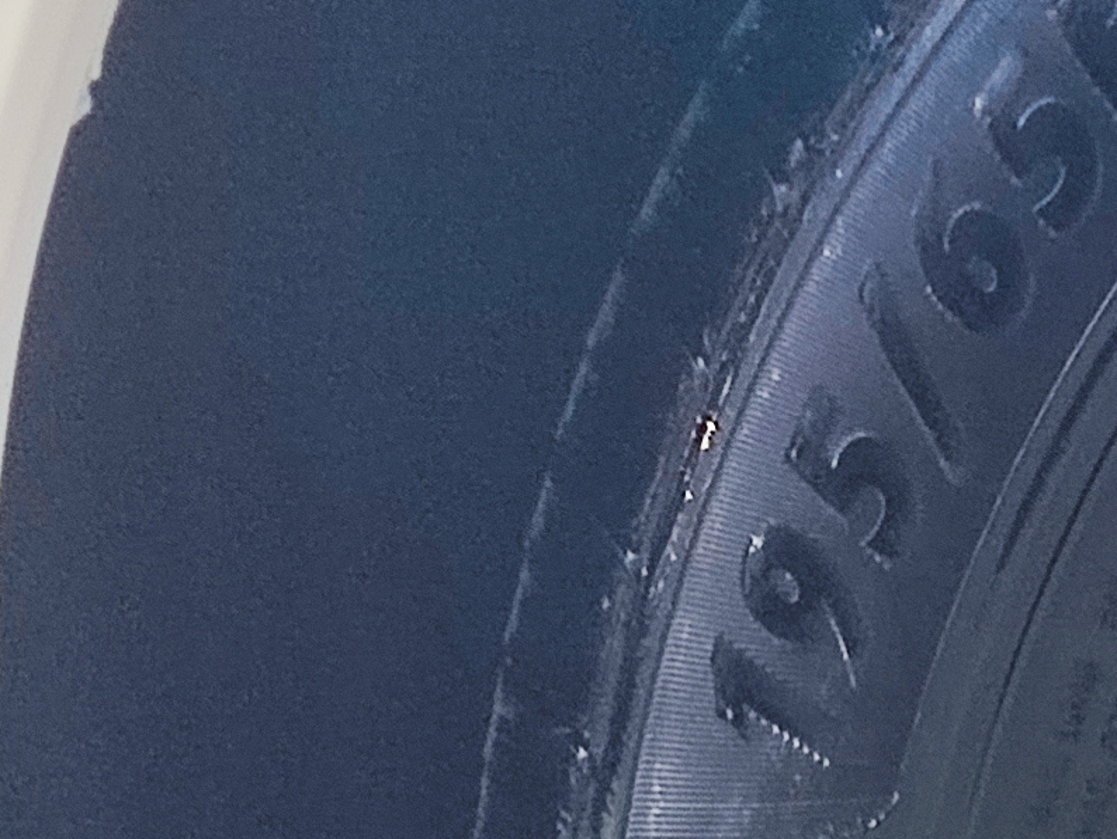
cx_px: 2724
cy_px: 982
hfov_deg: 9.8
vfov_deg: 8.4
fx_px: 5682
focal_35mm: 176
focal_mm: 4.71
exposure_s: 1/917
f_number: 1.79
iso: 50
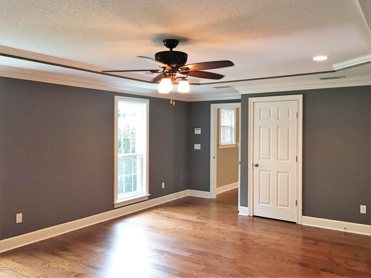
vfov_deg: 48.2
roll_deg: +2.5
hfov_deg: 61.7
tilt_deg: -1.7
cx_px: 186
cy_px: 139
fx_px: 311
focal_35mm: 29
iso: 64
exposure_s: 1/15
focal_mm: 4.15
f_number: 2.2
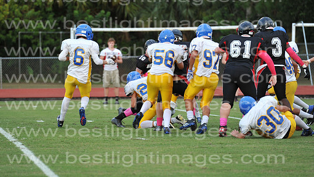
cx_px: 145
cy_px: 92
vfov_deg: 5.1
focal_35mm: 238
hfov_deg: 9.1
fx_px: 1982
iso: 1000
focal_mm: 200
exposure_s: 1/500
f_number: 3.5
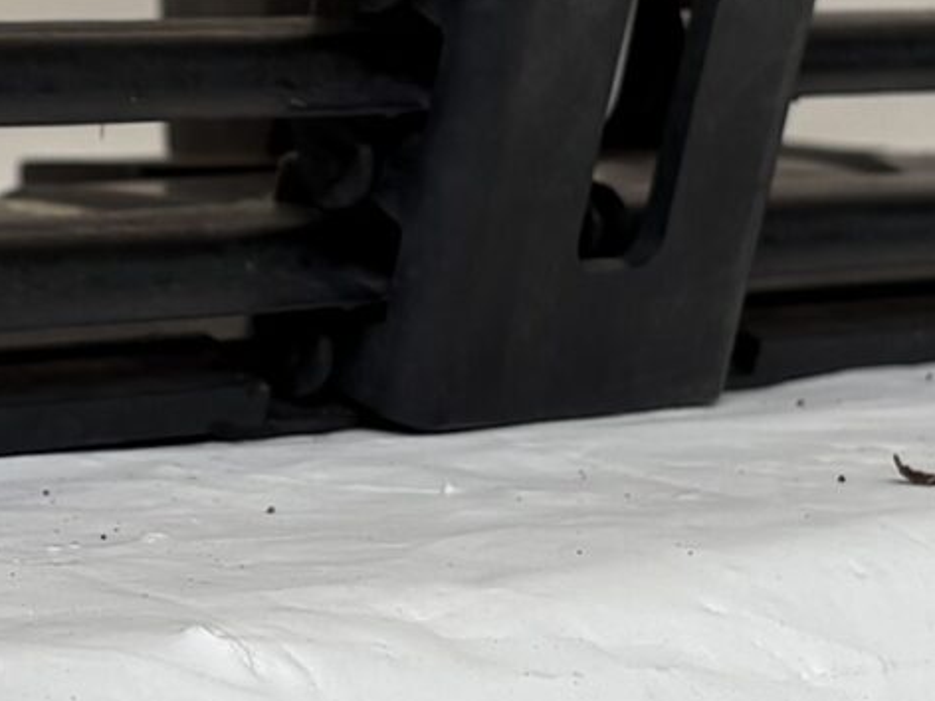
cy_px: 271
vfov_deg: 10.5
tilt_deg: -5.0
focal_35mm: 141
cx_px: 244
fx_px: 3808
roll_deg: -0.1
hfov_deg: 13.9
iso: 40
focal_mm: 5.96
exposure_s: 1/195
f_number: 1.6
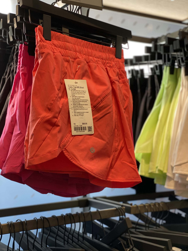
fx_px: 377
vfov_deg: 36.8
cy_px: 126
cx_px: 94
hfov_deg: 28.0
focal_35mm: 52
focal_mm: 6
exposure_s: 1/120
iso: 64
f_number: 2
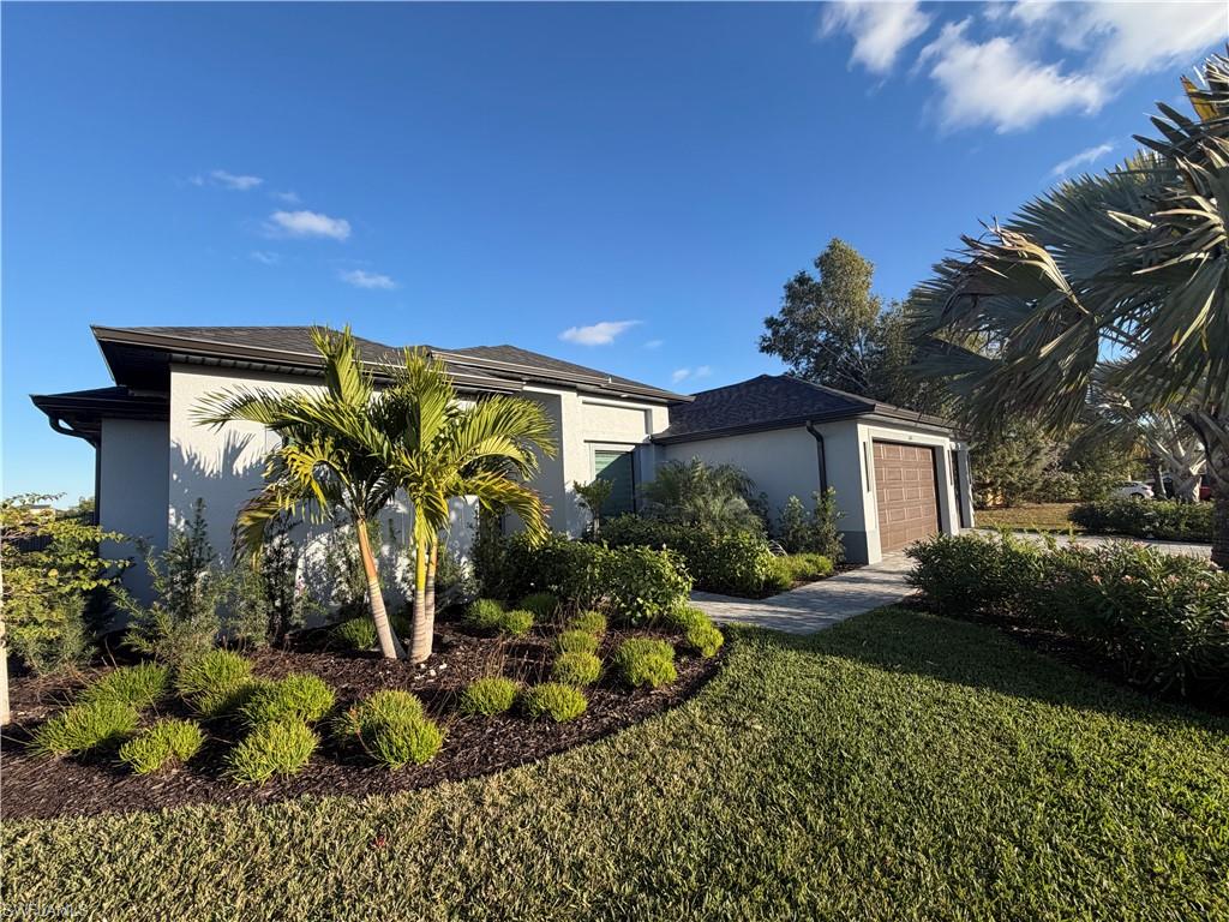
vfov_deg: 85.7
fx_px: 497
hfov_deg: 102.1
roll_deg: +2.4
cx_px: 614
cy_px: 461
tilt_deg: +4.2
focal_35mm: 14
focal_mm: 2.22
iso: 40
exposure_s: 1/751
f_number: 2.2
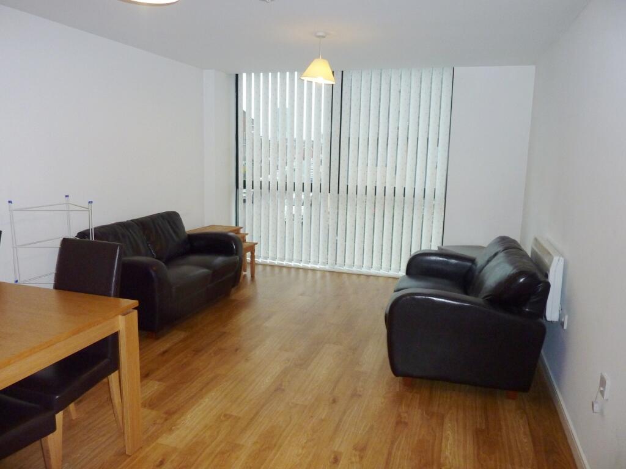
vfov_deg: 54.9
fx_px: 452
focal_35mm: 25
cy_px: 234
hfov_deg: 69.4
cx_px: 313
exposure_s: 1/60
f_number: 3.3
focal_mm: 4.1
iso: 200
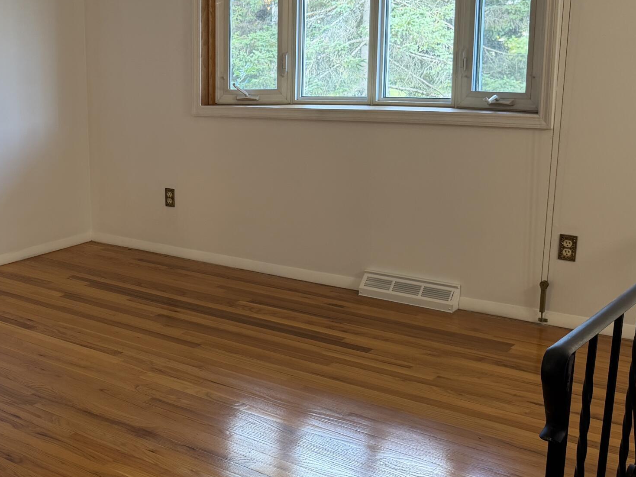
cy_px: 234
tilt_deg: -11.9
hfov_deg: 36.6
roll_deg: +2.8
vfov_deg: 29.7
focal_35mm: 49
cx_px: 71
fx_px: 900
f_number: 1.78
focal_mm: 6.76
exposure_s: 1/60
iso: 100
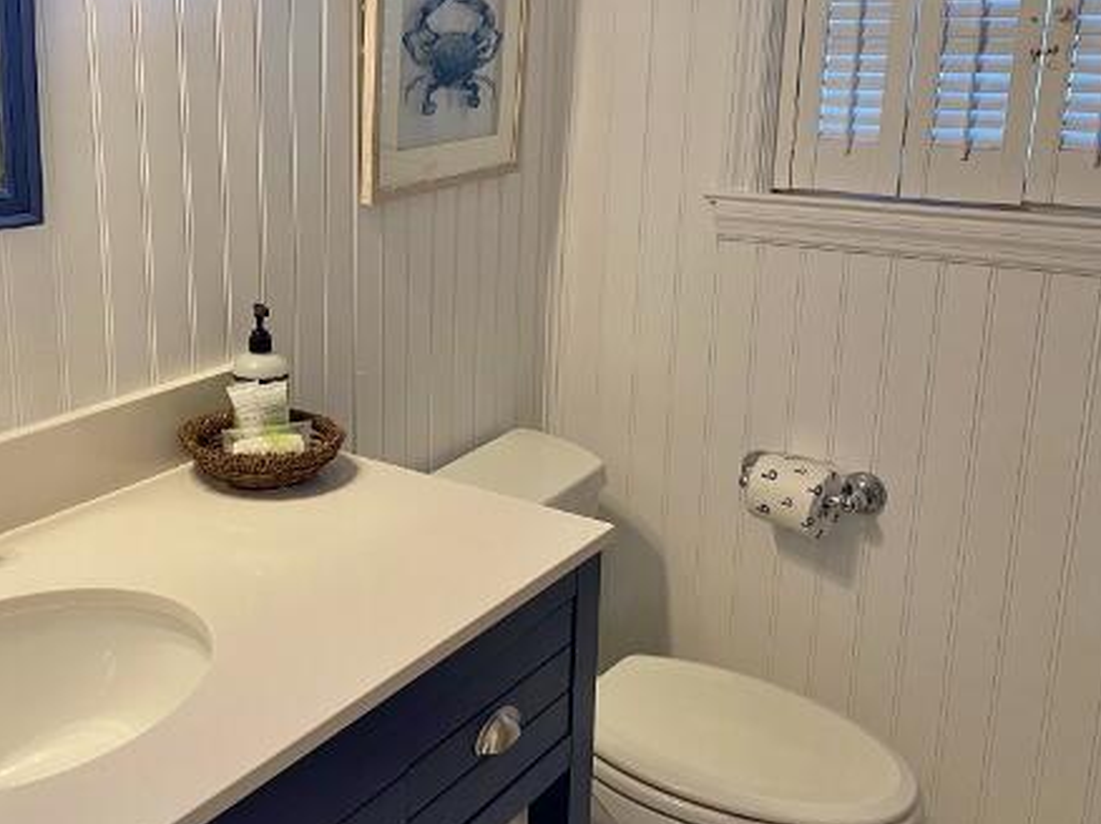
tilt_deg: -13.5
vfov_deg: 37.5
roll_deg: +0.7
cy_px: 314
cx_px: 317
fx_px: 1208
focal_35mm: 38
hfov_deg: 47.7
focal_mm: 4.25
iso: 100
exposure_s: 1/60
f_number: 1.8
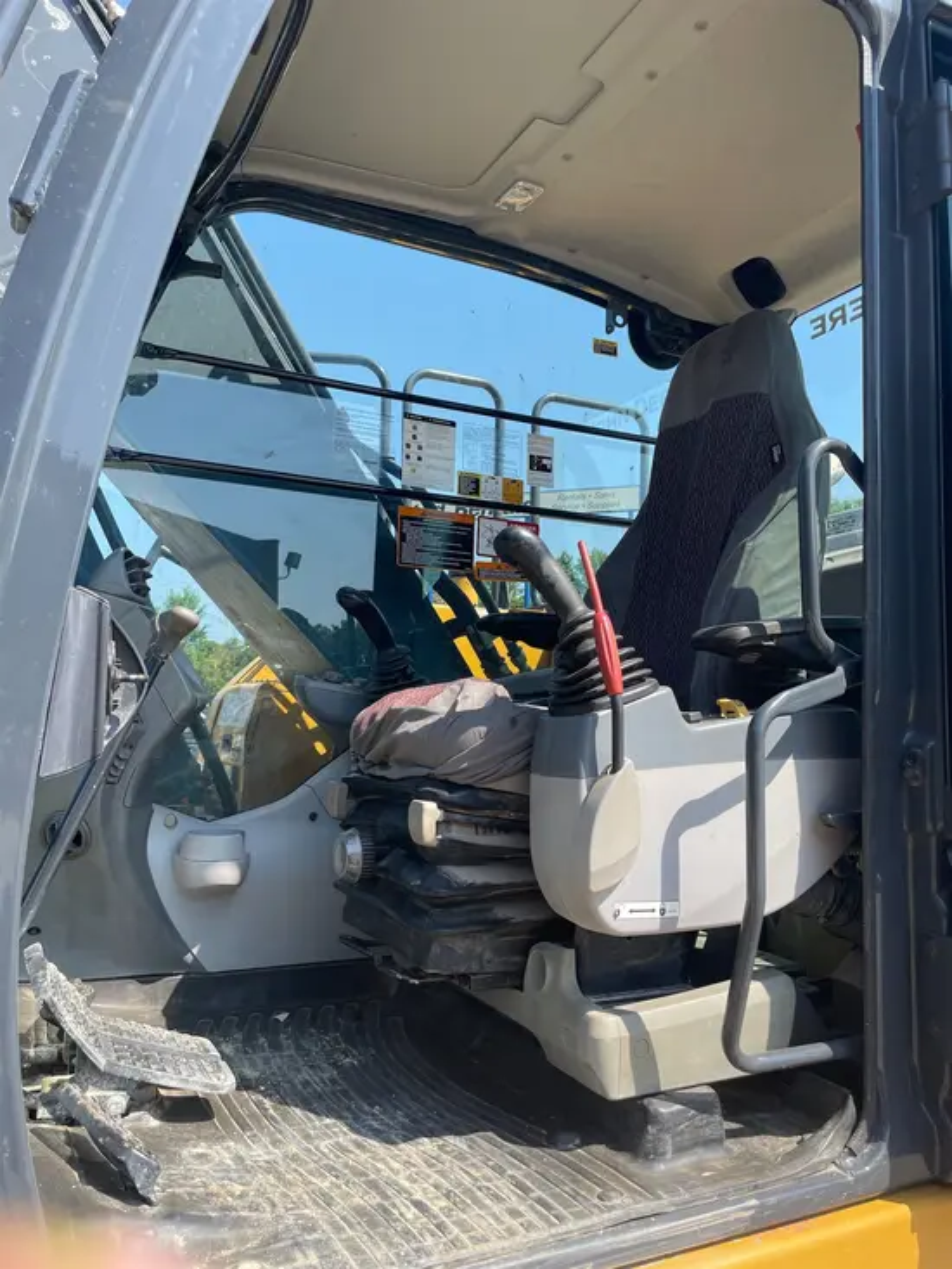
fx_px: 953
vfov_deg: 67.3
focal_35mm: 26
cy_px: 634
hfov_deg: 53.1
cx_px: 476
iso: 32
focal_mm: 4.2
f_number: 1.6
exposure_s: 1/1453
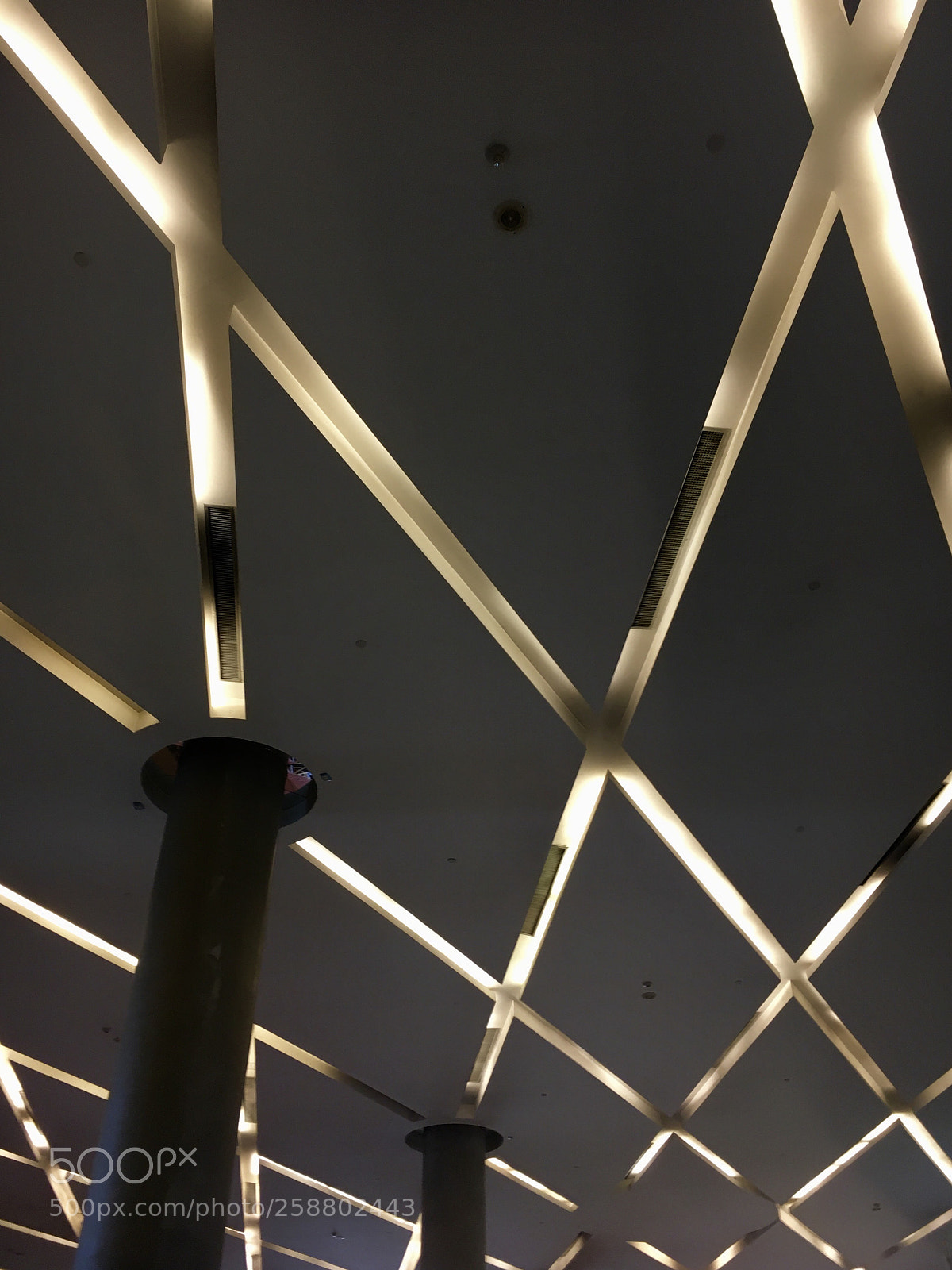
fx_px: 1063
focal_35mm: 29
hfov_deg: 48.2
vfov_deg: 61.7
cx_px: 476
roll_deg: +0.6
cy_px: 635
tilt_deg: +41.8
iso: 32
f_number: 2.2
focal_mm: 4.15
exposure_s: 1/33
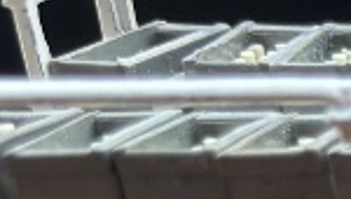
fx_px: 2107
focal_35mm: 226
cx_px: 1200
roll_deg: -0.6
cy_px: 859
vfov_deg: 4.8
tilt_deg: -32.1
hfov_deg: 7.7
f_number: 1.6
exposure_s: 1/368
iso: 50
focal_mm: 5.96
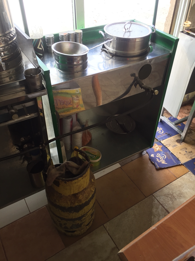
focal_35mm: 29
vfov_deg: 61.7
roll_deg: -0.5
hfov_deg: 48.2
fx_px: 218
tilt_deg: -40.4
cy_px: 130
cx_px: 98
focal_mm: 4.15
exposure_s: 1/100
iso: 40
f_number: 2.2
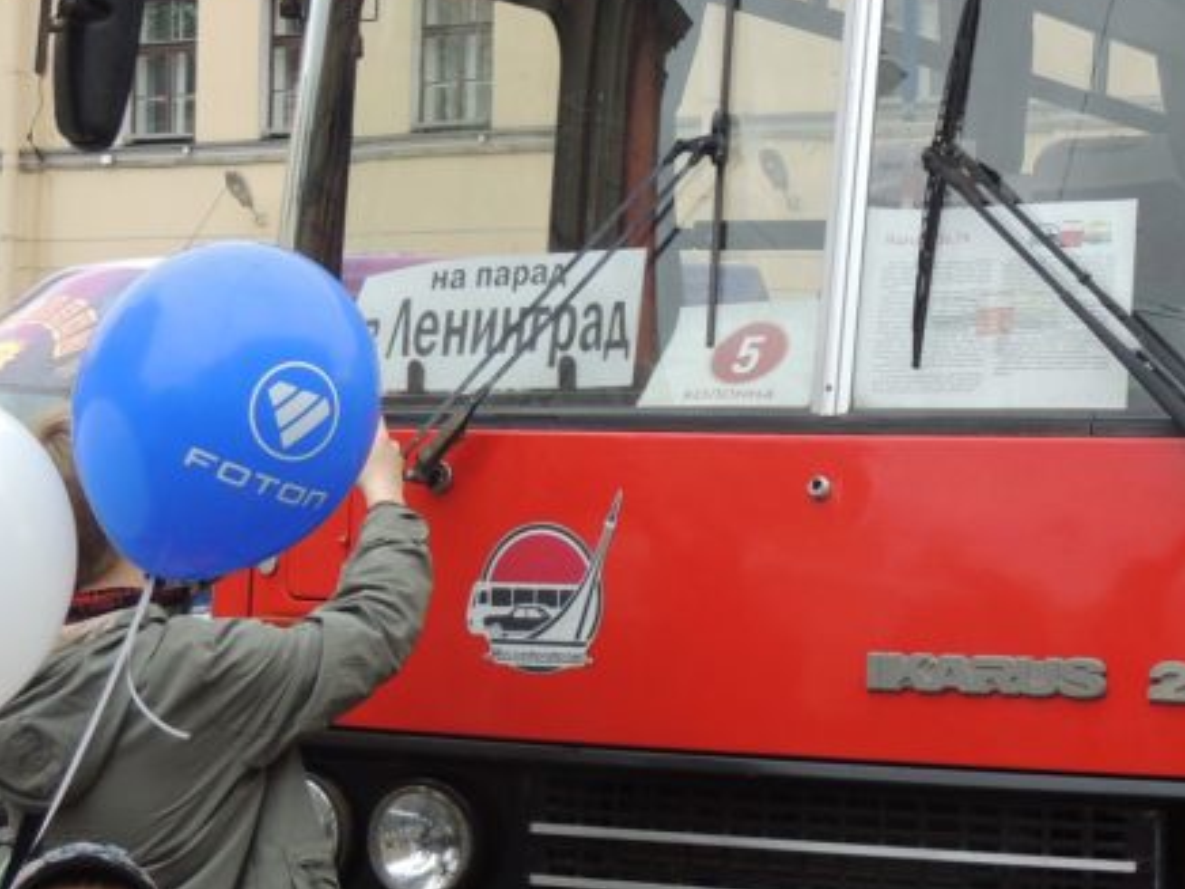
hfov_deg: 20.7
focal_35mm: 94
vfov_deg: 15.7
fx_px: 3218
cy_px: 394
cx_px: 889
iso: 100
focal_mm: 7.1
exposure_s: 1/160
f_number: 3.3
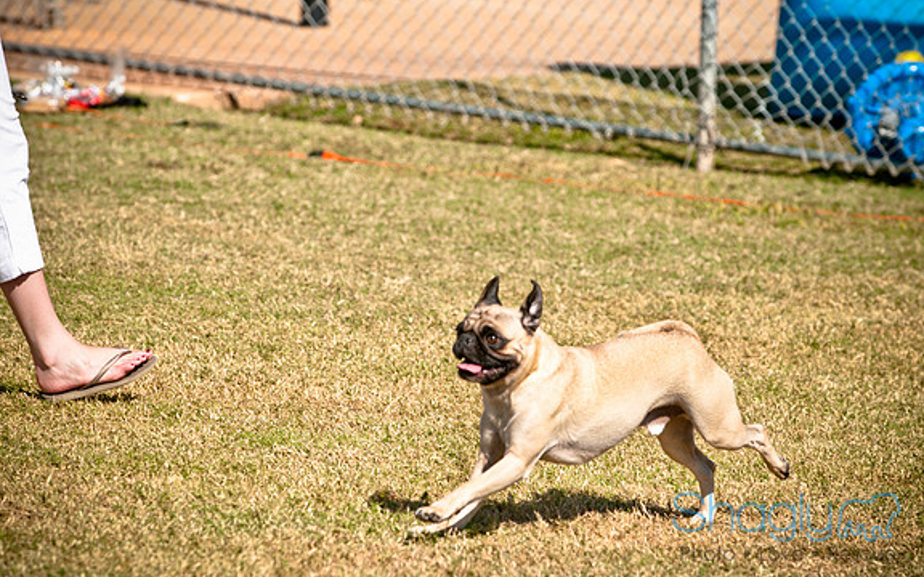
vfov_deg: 5.2
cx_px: 464
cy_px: 286
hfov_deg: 8.3
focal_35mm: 254
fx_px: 6384
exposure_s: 1/2000
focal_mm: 165
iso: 250
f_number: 5
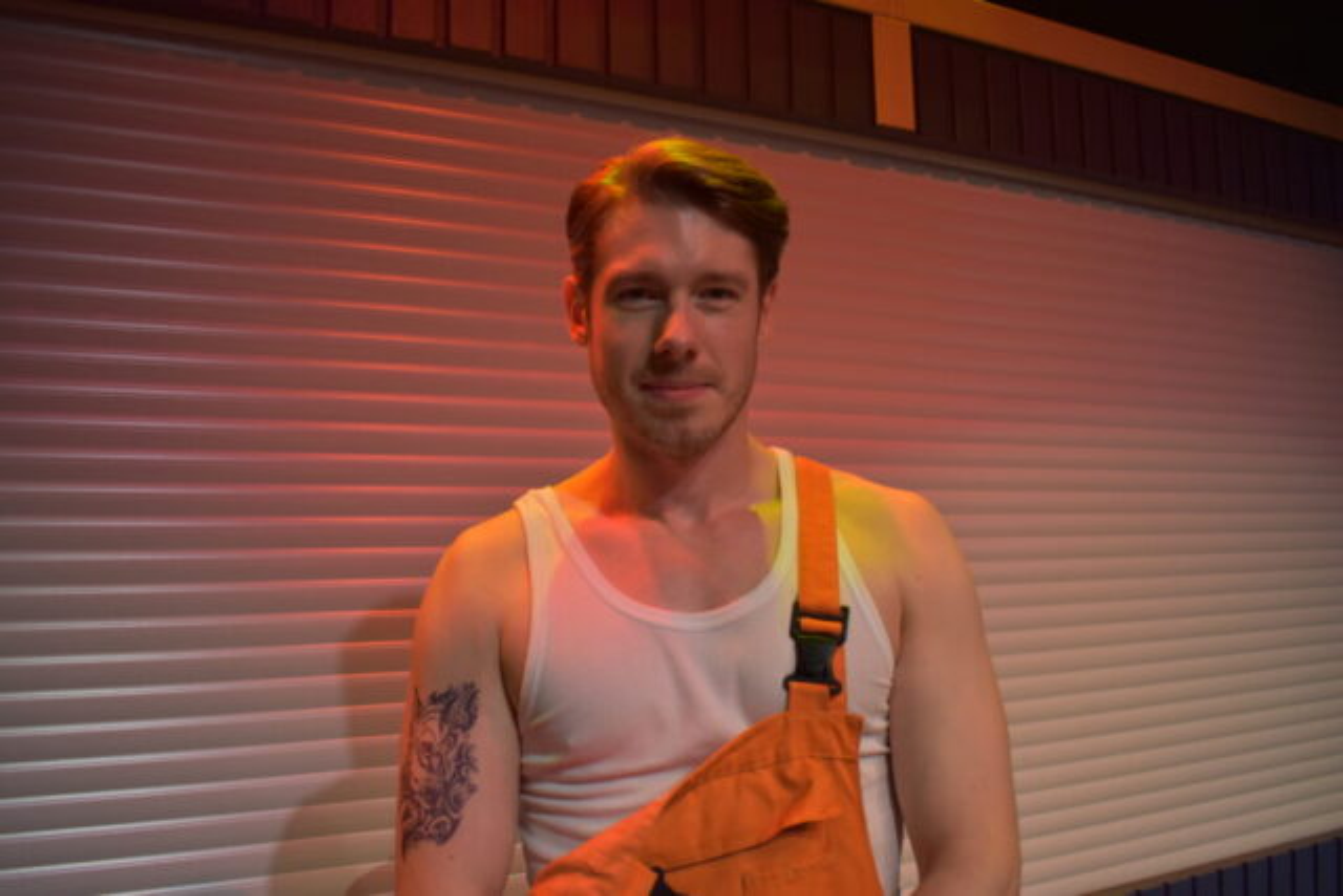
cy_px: 448
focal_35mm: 30
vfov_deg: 43.6
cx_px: 672
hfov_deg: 61.9
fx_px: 1119
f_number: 4
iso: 400
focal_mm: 20
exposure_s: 1/60
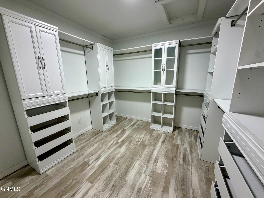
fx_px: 107
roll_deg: +1.2
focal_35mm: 14
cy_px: 99
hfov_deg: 102.1
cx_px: 132
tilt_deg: -12.7
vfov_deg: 85.7
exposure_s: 1/60
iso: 160
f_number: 2.2
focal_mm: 2.22
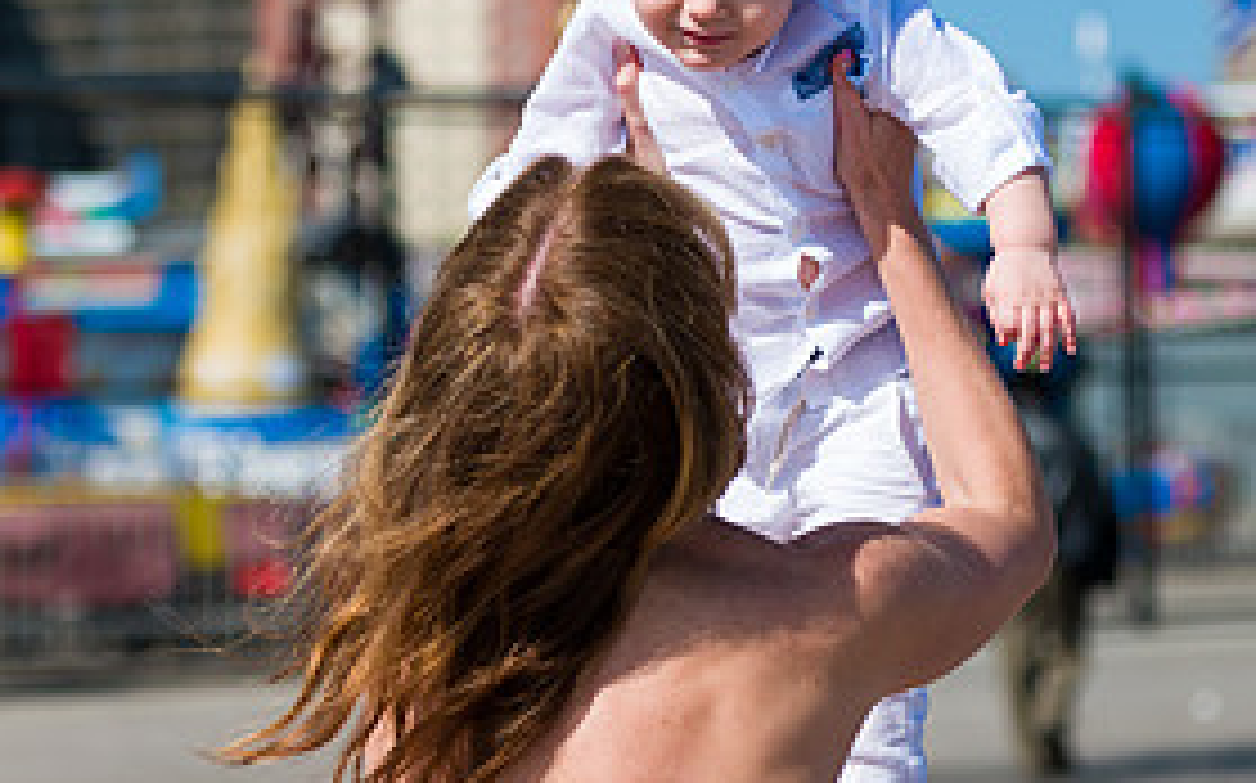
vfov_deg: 8.2
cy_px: 86
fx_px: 5439
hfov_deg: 13.2
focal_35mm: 159
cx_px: 801
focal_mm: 75
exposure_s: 1/6400
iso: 200
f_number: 3.2
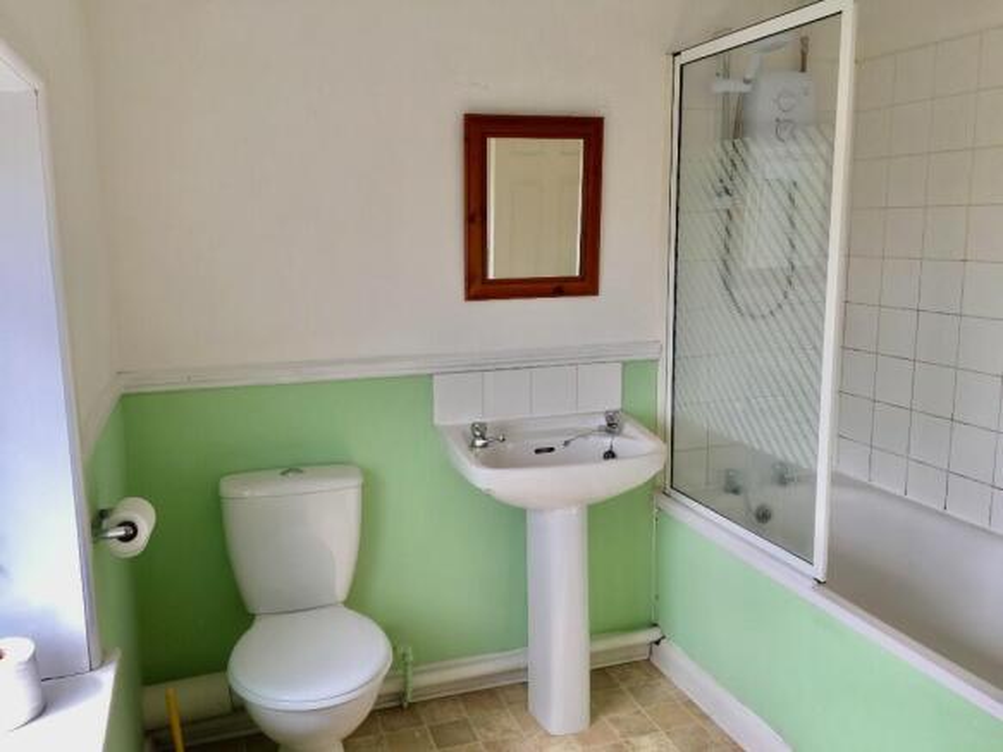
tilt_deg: -9.2
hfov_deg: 61.7
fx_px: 840
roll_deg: +0.7
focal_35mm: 29
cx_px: 502
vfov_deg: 48.2
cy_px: 376
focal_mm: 4.15
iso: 25
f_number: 2.2
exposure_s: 1/239
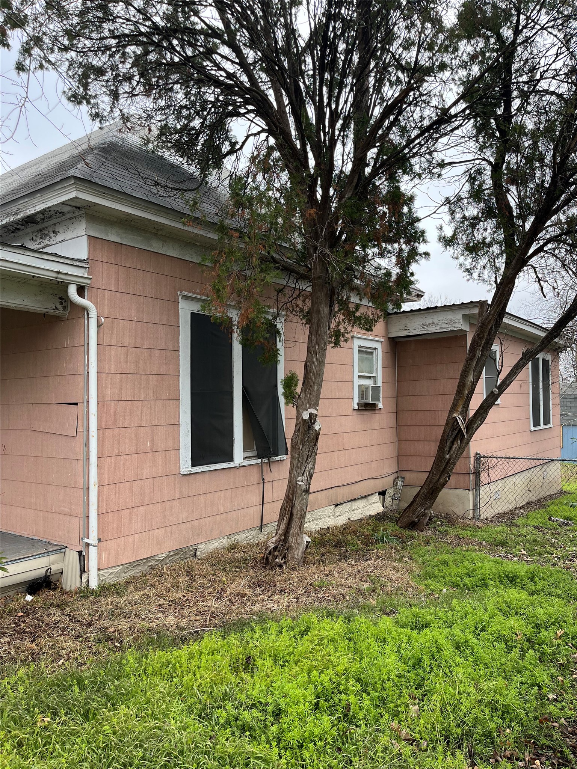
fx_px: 578
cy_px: 384
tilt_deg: +1.1
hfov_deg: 53.1
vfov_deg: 67.3
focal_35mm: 26
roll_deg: +2.9
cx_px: 288
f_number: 1.6
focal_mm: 5.1
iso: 50
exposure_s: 1/737
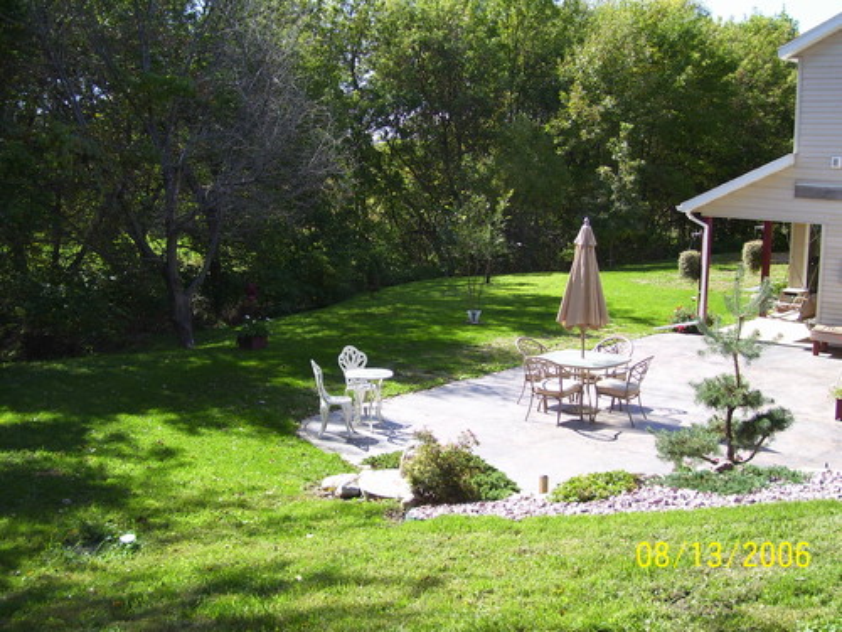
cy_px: 316
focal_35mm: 42
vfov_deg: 34.3
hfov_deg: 44.8
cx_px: 421
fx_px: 1022
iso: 80
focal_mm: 7
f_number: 3
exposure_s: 1/500
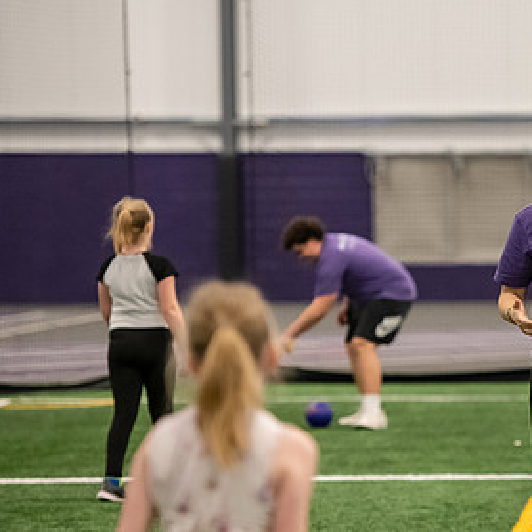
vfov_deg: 7.3
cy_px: 351
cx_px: 515
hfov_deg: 7.3
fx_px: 4156
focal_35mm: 239
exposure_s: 1/320
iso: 4000
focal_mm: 135
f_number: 3.2
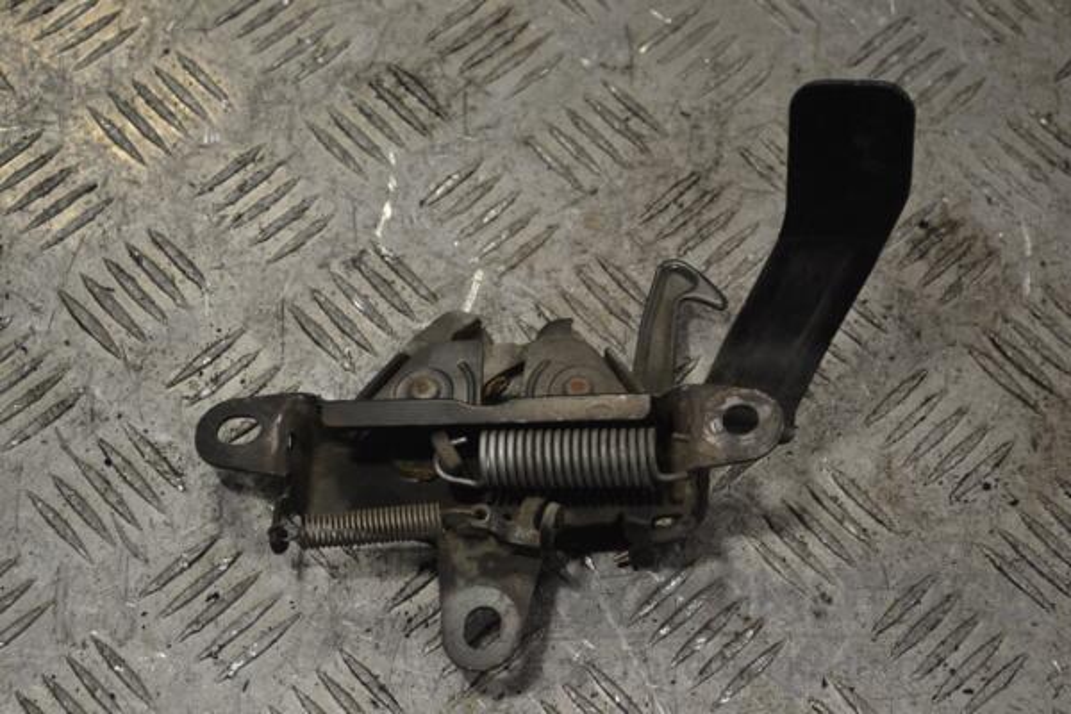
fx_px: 2142
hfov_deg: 28.1
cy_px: 357
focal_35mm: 72
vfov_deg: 18.9
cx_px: 536
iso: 320
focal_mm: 48
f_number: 5.6
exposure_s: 1/125
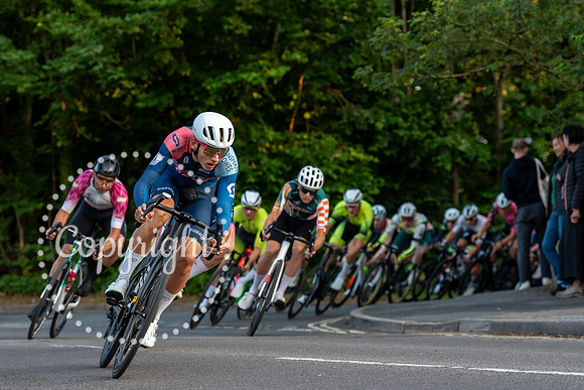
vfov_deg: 11.8
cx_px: 232
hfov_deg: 17.7
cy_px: 155
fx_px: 1878
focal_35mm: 116
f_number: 3.5
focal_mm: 96
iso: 1000
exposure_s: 1/800
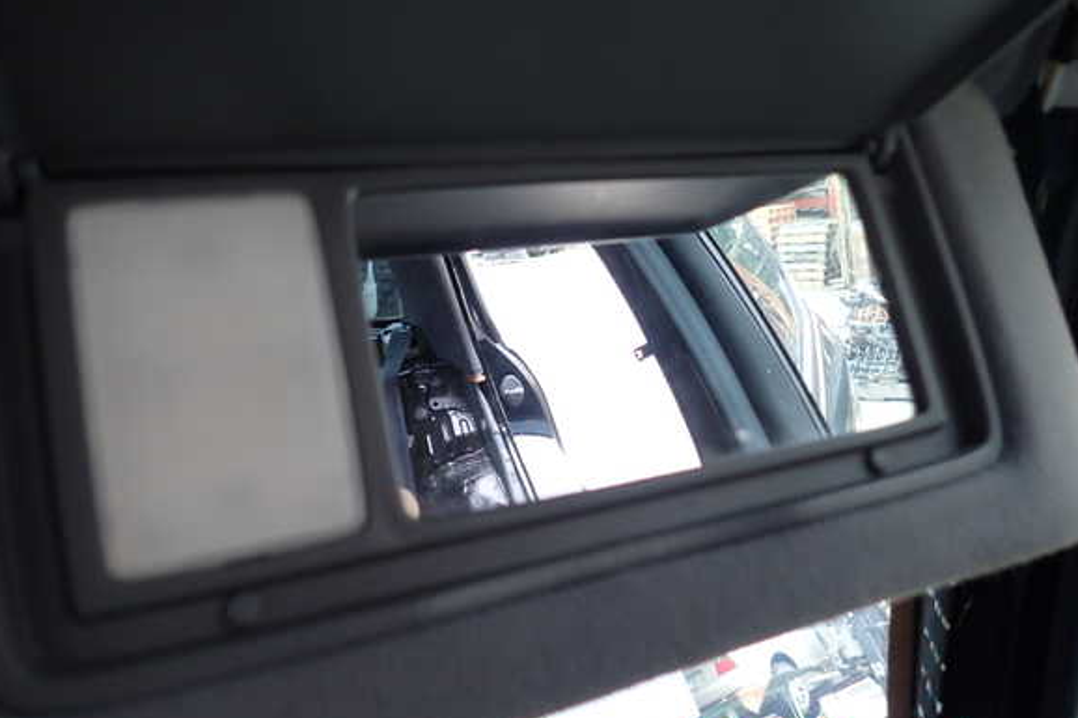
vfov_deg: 47.9
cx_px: 548
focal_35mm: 27
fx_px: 808
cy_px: 345
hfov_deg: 67.4
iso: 160
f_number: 2
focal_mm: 4.5
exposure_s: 1/125
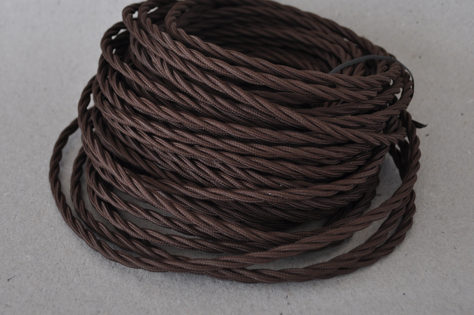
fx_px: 825
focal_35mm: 63
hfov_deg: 32.0
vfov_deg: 21.5
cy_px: 94
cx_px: 211
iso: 250
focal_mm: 29
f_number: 5.6
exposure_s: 1/125
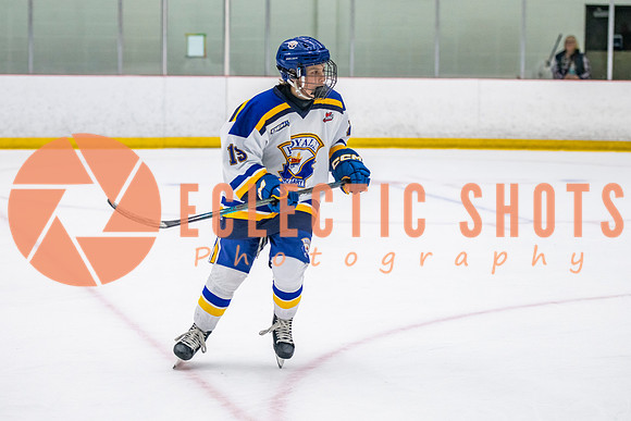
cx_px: 306
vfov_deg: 12.6
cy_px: 201
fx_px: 1913
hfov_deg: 18.7
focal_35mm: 109
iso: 2000
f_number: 3.2
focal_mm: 86
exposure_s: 1/640
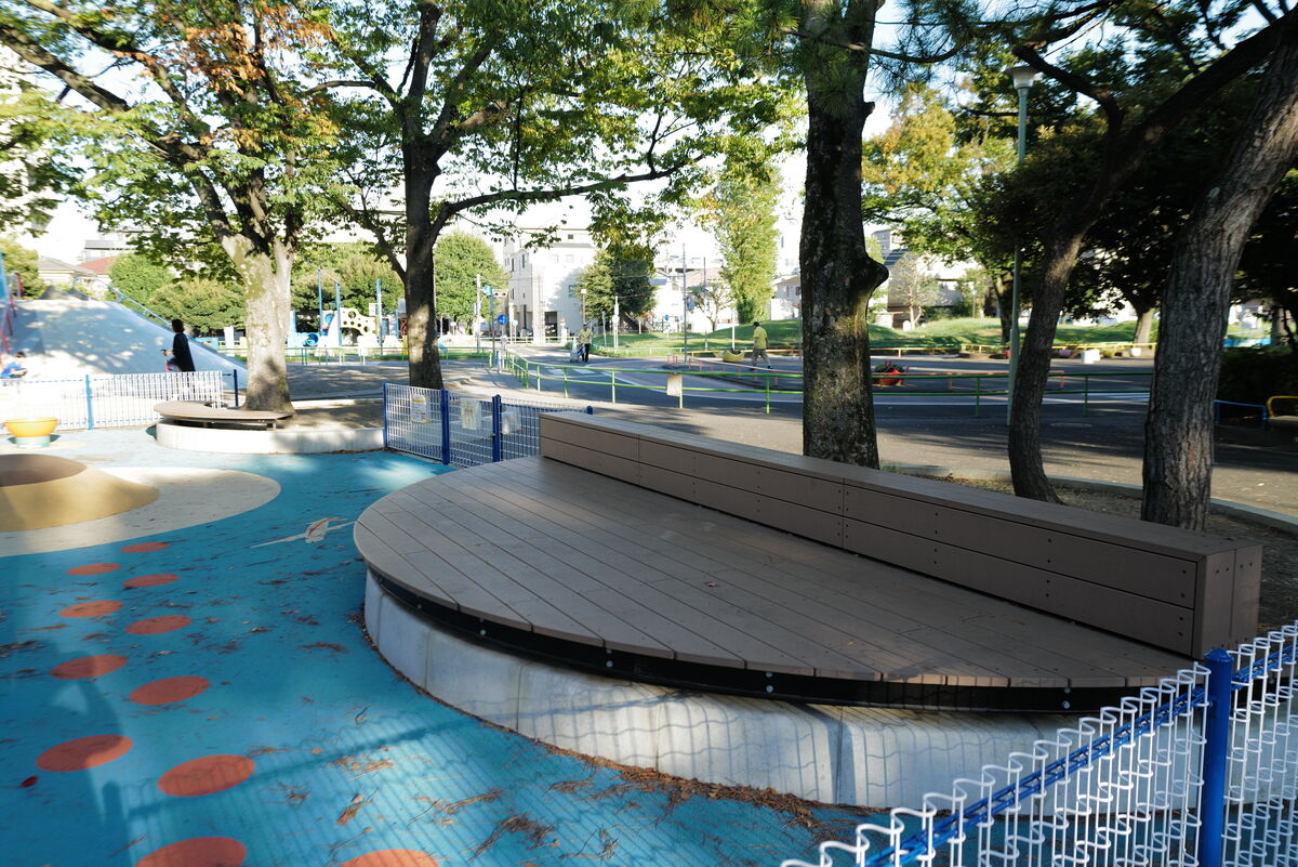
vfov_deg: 46.4
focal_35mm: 28
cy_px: 434
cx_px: 649
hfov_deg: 65.5
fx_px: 1010
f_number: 4
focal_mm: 28
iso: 100
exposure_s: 1/160
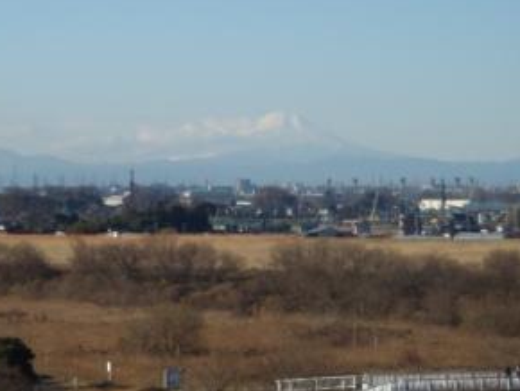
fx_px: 3247
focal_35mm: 216
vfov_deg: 6.9
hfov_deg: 9.2
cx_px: 208
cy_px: 122
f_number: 5.9
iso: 80
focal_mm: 25
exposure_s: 1/250
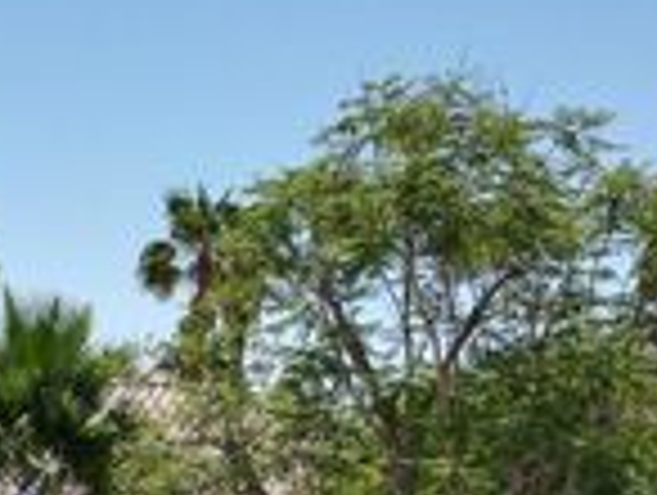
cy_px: 493
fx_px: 1559
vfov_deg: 17.6
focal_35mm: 82
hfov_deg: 23.1
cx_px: 50
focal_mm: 4.5
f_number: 2.8
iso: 100
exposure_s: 1/1000
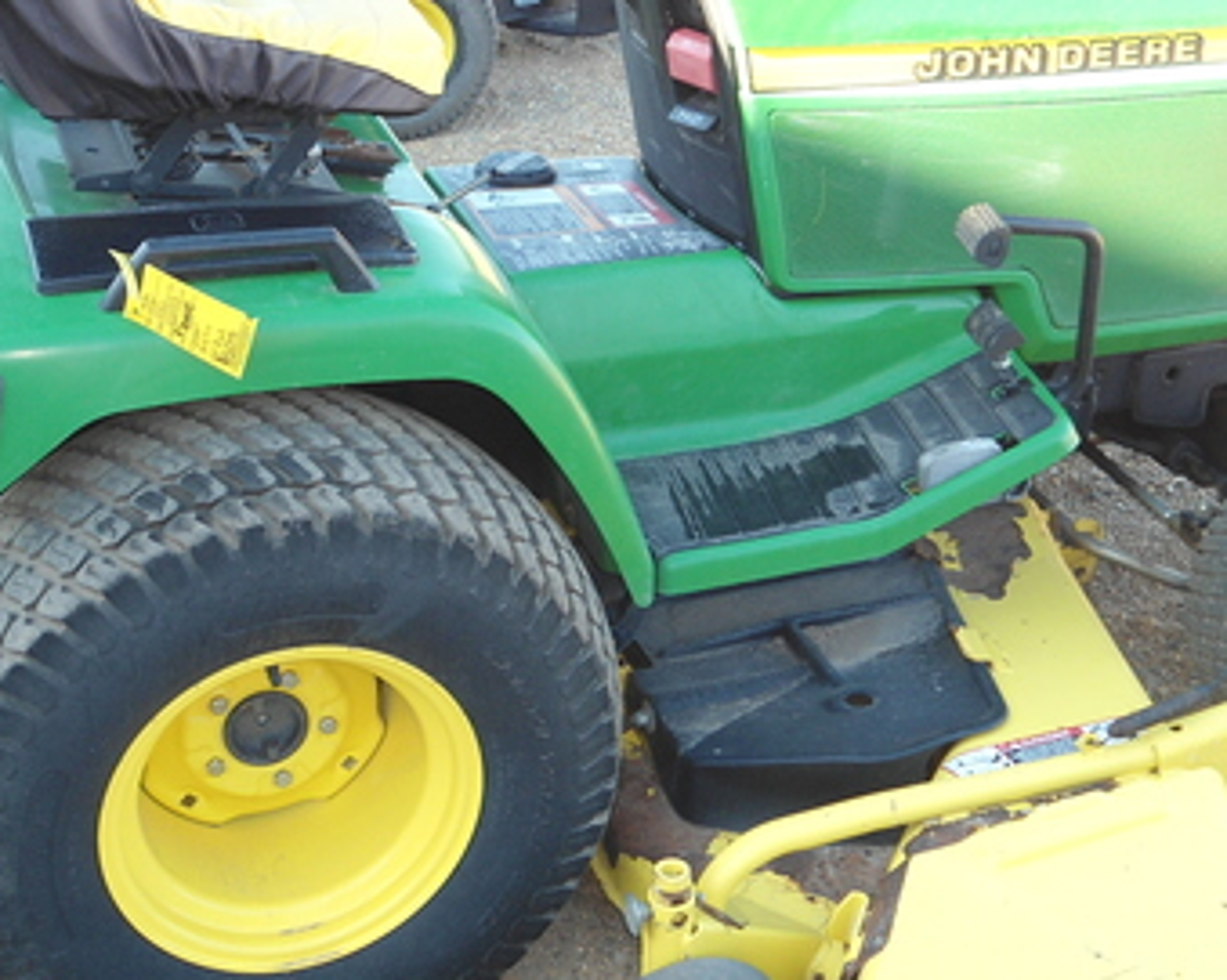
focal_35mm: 58
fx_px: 2106
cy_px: 297
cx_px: 655
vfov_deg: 26.0
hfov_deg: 32.5
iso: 80
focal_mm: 6.7
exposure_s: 1/60
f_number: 3.2
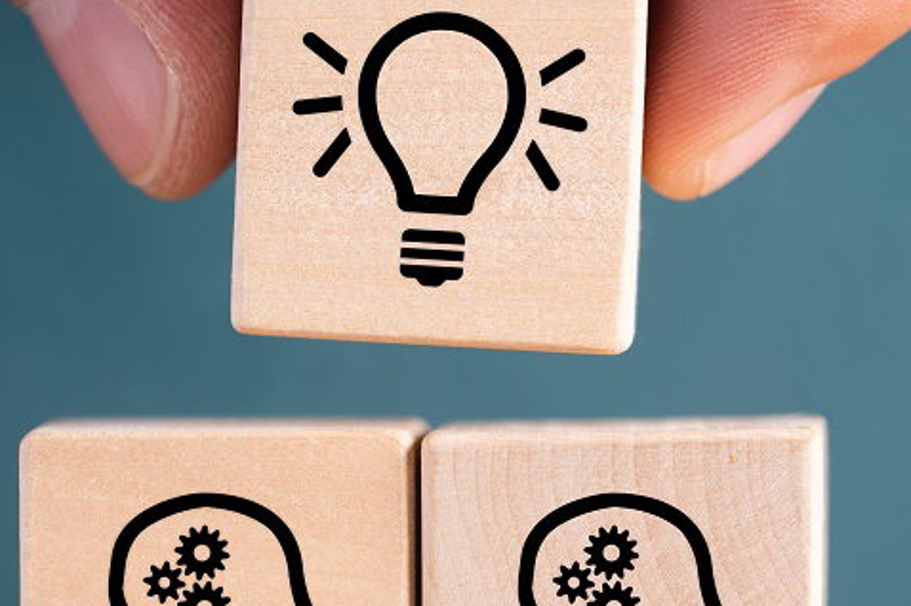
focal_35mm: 314
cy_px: 595
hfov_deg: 6.5
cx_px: 898
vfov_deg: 4.4
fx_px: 7940
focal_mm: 100
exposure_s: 1/160
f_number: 4
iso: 100
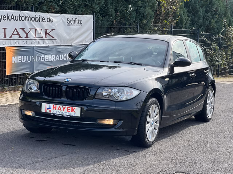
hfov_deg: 25.3
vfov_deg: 19.1
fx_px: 518
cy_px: 87
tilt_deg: -6.5
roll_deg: +0.0
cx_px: 116
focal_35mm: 77
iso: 25
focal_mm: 9
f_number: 2.8
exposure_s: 1/234
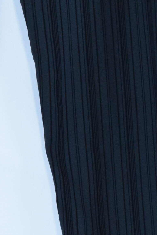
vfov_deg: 13.0
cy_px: -78
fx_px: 992
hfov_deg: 9.0
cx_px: -7
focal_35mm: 152
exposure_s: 1/250
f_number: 8
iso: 3200
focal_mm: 29
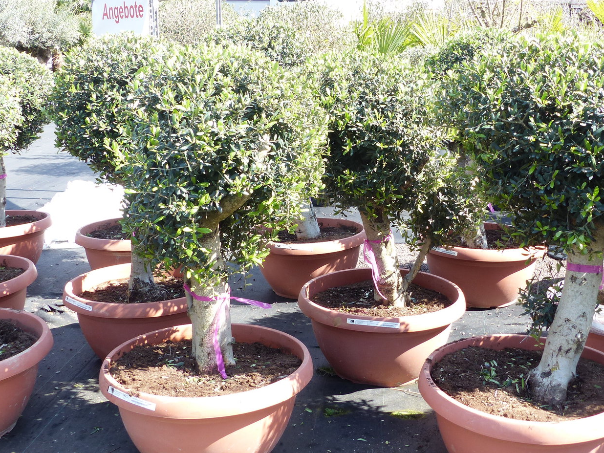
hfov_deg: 42.9
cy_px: 197
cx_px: 339
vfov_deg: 32.8
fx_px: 768
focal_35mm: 44
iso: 100
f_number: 4
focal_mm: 6.2
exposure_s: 1/160
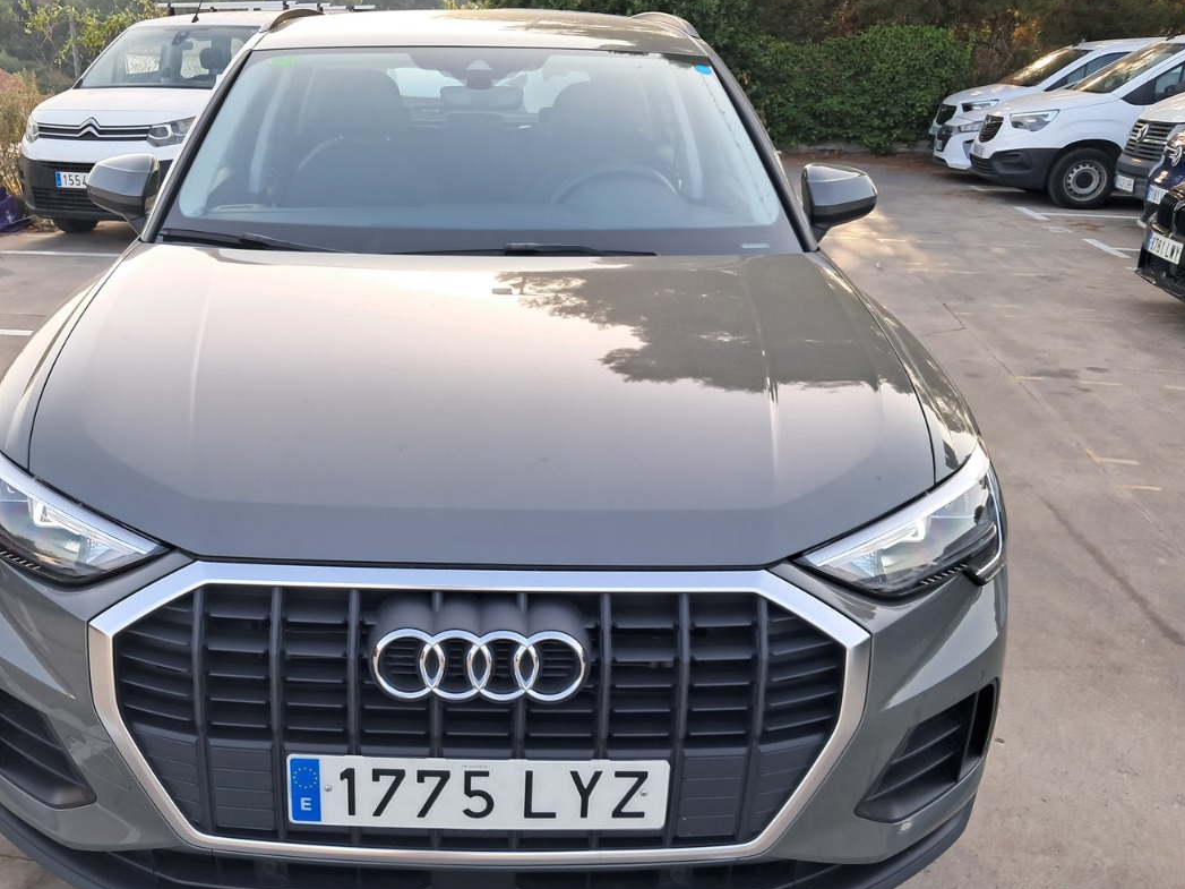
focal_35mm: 33
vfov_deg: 42.9
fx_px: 1130
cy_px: 485
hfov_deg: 54.9
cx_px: 471
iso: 50
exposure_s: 1/103
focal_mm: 4
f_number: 1.8
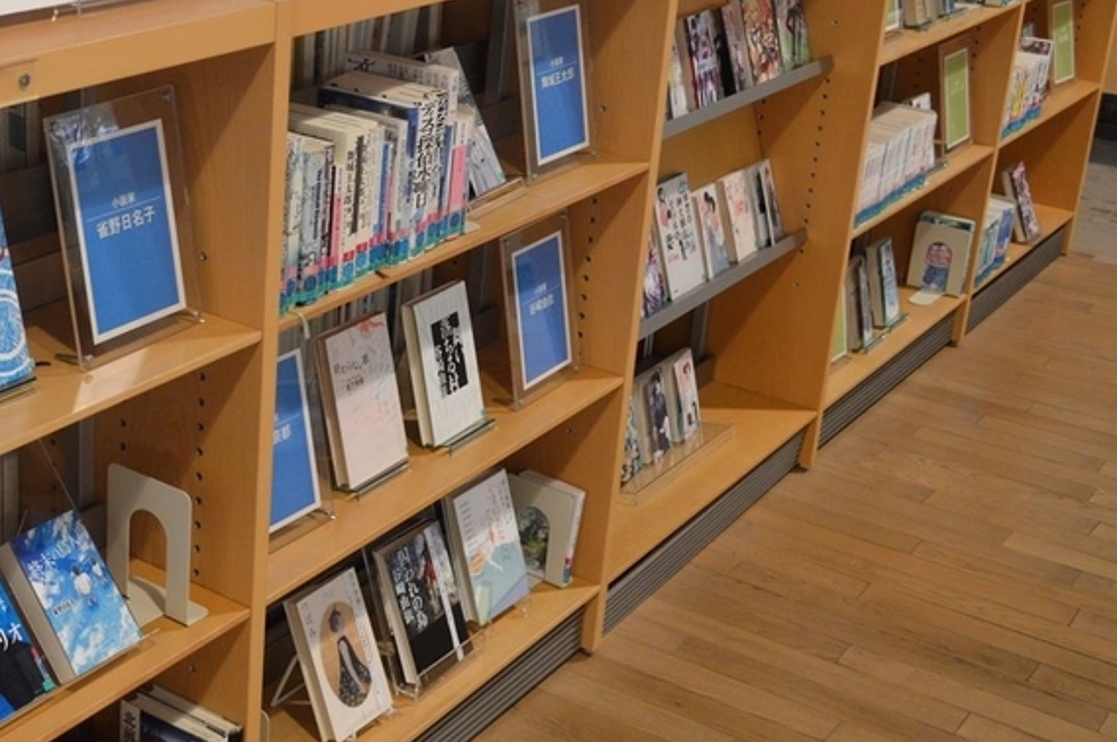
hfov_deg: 35.2
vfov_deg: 24.9
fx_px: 1674
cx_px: 151
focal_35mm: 54
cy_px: 262
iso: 800
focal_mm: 20
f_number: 3.8
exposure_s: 1/30
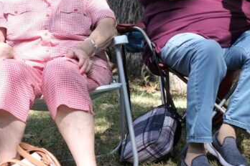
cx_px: 66
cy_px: 74
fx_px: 715
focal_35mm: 103
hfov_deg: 19.7
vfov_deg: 13.3
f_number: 2.2
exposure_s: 1/640
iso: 160
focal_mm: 23
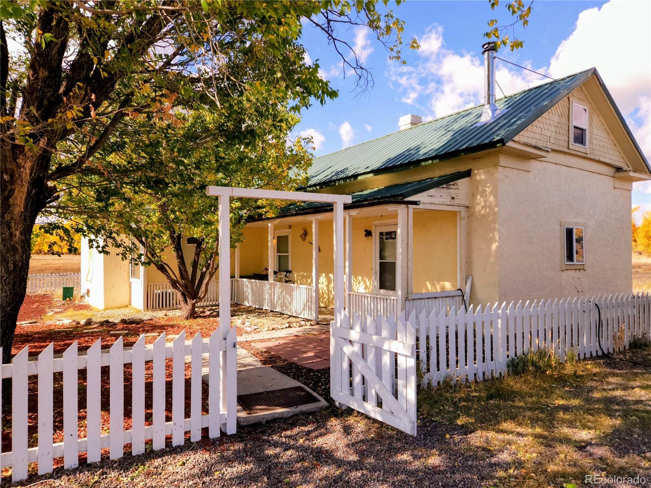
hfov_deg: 73.9
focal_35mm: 23
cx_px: 326
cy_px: 244
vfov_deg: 58.9
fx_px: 432
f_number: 1.8
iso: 40
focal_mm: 5.4
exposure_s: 1/1252
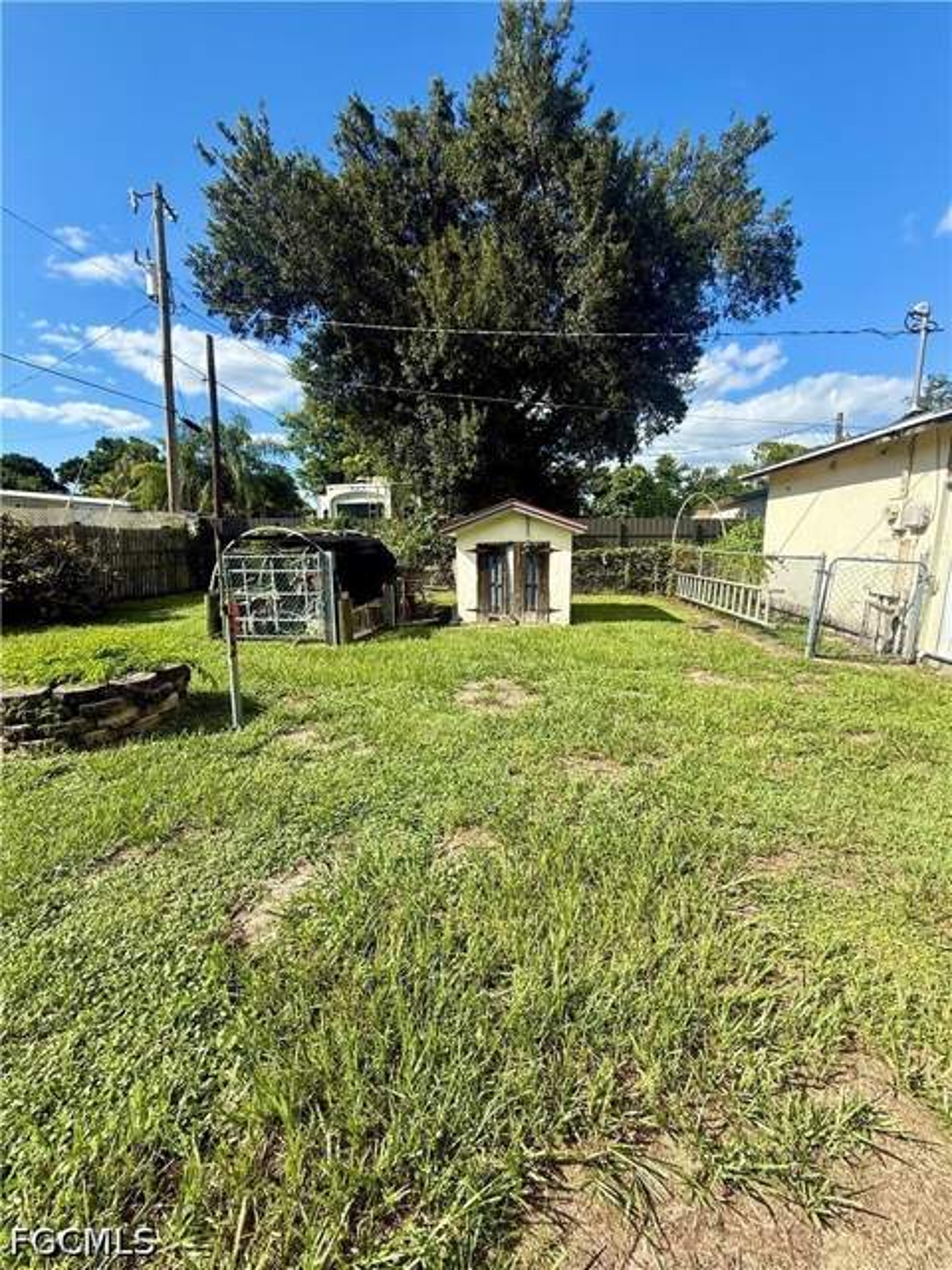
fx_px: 513
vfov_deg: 102.1
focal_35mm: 14
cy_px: 635
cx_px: 476
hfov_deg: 85.7
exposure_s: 1/1001
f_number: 2.2
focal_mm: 2.22
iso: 50
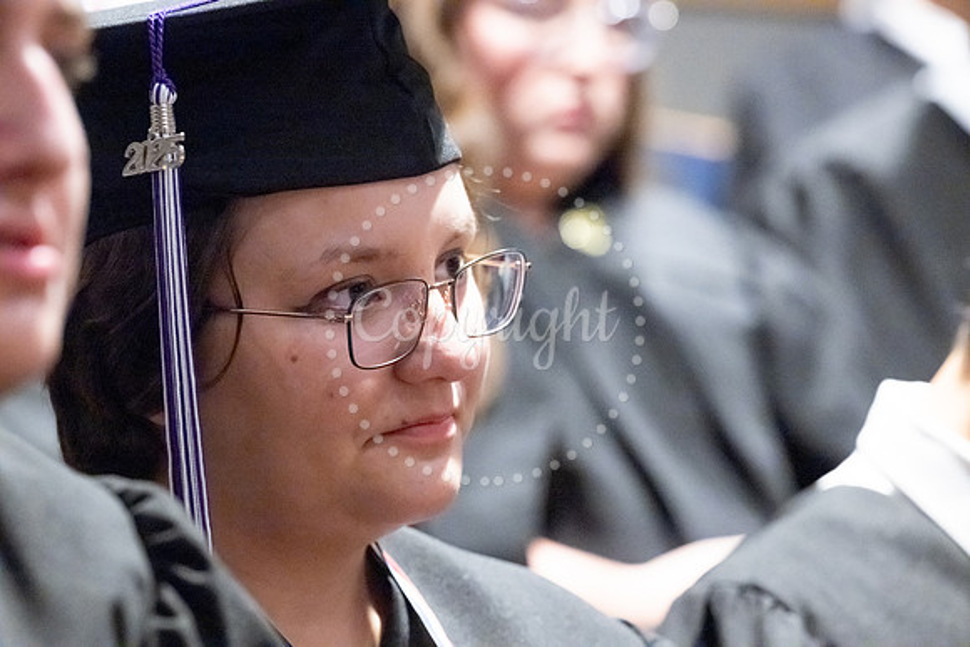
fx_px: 5390
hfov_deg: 10.3
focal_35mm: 200
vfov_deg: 6.9
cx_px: 485
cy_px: 324
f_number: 5.6
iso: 20000
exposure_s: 1/200
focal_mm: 200
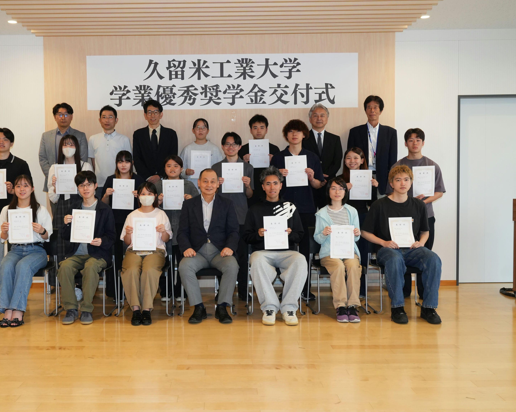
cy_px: 204
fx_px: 611
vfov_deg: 37.3
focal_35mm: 40
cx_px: 212
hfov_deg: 45.6
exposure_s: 1/160
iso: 2000
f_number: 8
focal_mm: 35
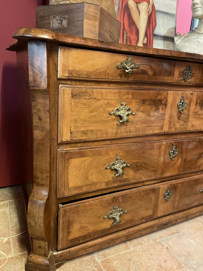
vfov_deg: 67.3
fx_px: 203
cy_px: 136
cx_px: 102
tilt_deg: -16.7
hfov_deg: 53.1
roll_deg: -3.7
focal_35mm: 26
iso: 500
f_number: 1.6
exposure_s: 1/25
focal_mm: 4.2
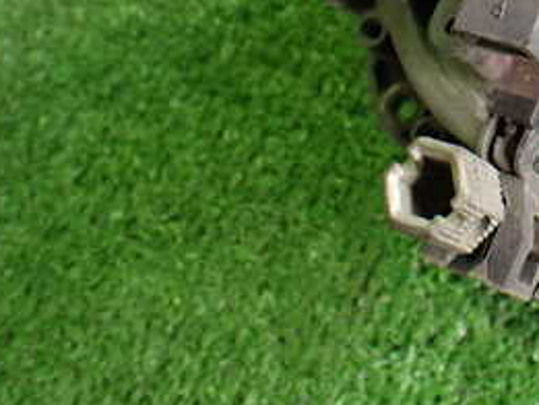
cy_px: -50
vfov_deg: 20.3
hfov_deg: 26.0
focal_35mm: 69
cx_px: 591
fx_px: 1075
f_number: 2.3
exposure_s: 1/100
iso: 800
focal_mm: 5.4
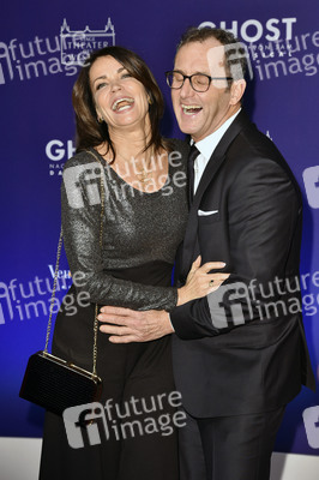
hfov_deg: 19.4
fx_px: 932
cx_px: 160
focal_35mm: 70
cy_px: 240
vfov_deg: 28.9
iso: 500
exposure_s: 1/160
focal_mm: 70
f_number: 6.3
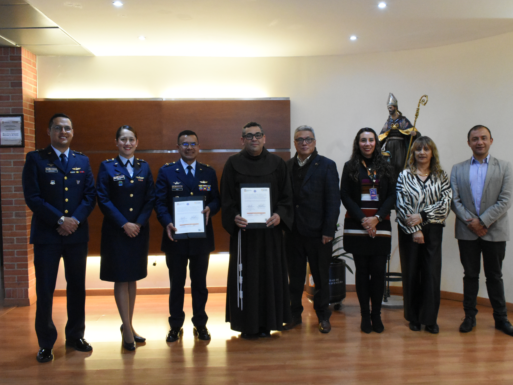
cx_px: 267
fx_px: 512
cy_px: 191
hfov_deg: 53.2
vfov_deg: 41.2
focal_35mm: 35
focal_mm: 21
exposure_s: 1/80
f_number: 11
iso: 6400
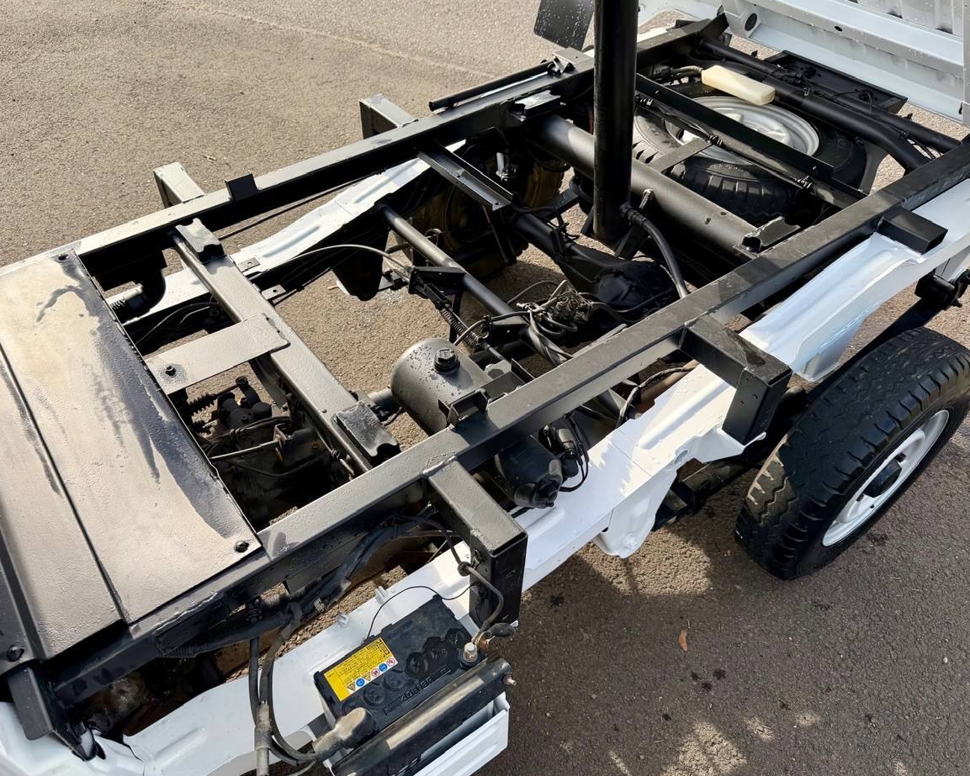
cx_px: 438
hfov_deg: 65.9
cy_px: 388
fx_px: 747
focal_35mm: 26
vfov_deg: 55.0
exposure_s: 1/1855
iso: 80
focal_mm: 6.76
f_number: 1.78
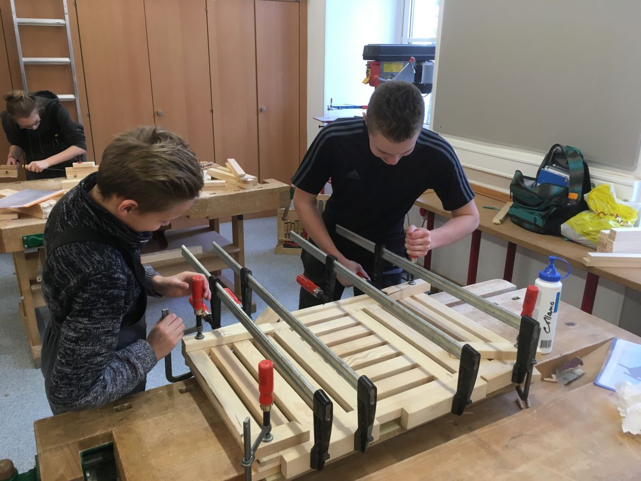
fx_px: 537
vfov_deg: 48.2
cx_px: 320
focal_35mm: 29
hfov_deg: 61.7
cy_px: 240
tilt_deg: -20.0
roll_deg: -0.7
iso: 40
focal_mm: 4.15
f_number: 2.2
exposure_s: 1/33
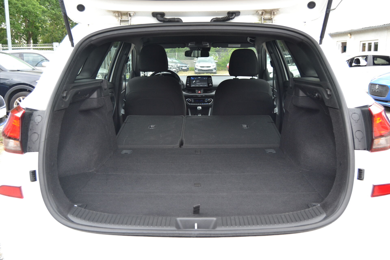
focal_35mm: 33
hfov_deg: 57.2
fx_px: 357
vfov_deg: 40.0
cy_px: 130
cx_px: 195
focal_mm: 22
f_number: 5
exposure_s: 1/100
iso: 400
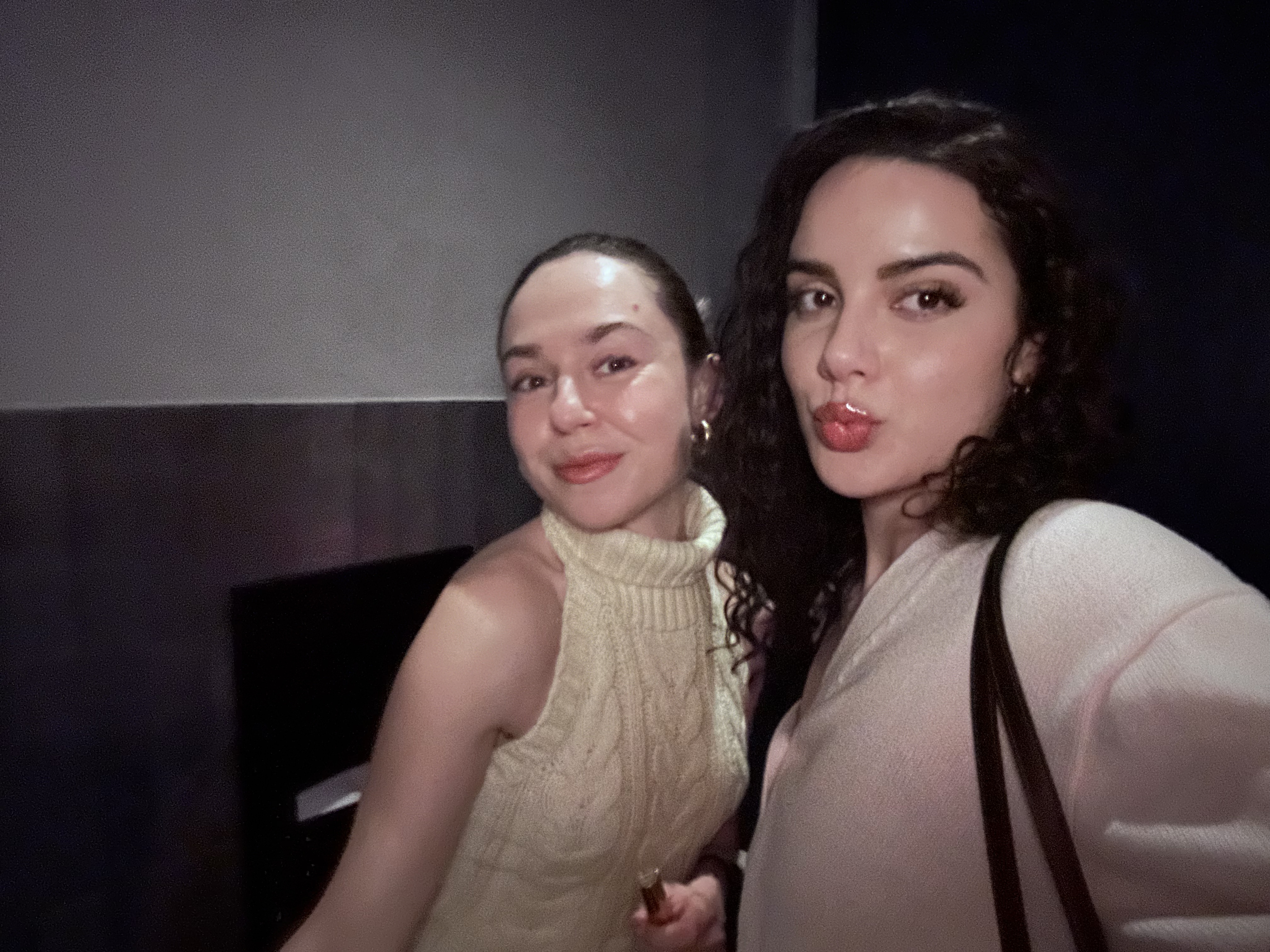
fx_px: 844
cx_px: 635
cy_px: 476
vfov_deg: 58.9
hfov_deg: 73.9
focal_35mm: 23
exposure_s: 1/8
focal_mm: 2.69
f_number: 1.9
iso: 1600
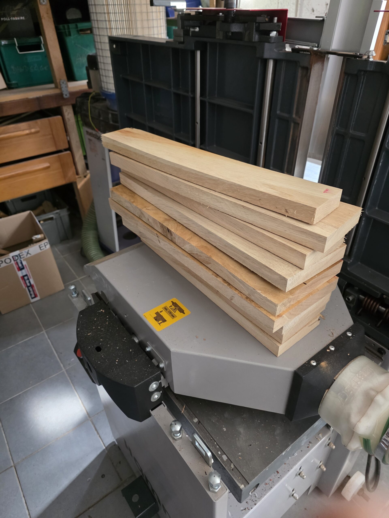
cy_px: 259
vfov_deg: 73.9
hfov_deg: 58.9
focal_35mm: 23
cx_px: 194
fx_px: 345
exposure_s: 1/100
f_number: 1.7
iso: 1000
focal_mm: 6.3
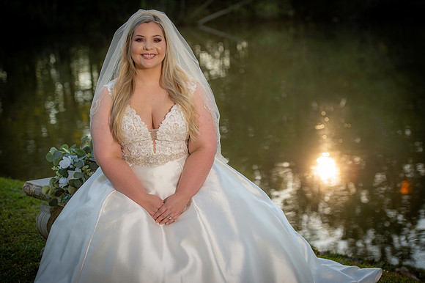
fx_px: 967
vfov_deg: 16.6
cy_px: 142
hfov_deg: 24.8
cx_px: 212
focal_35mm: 82
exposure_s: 1/200
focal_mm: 82
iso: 80
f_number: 3.5
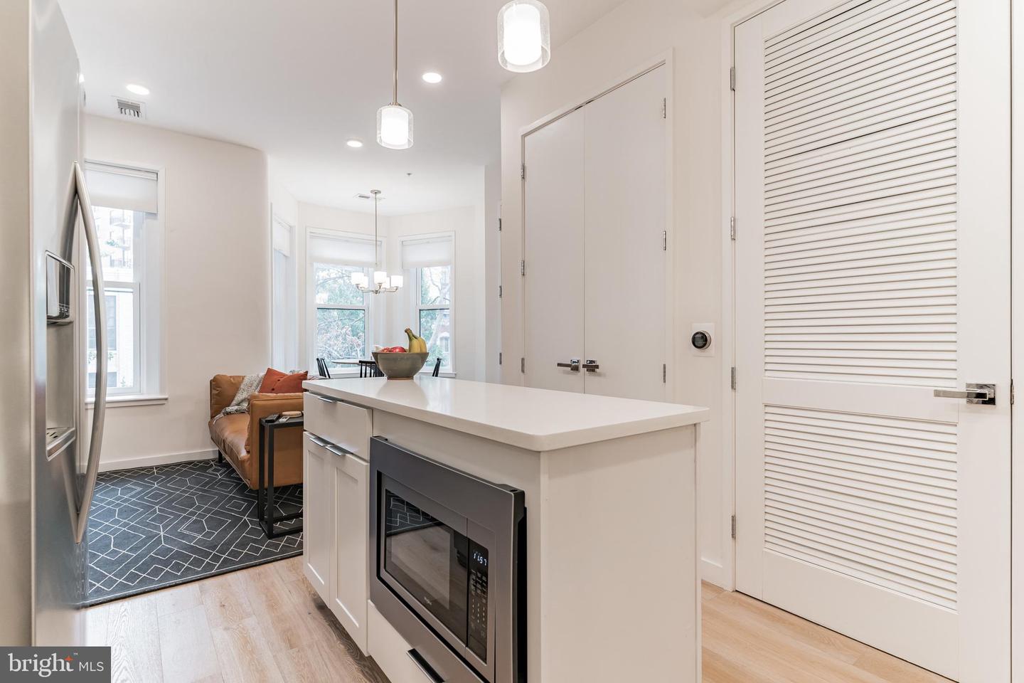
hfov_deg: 93.3
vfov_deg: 70.4
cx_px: 512
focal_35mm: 17
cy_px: 342
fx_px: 484
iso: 200
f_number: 5.6
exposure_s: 1/30
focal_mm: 17
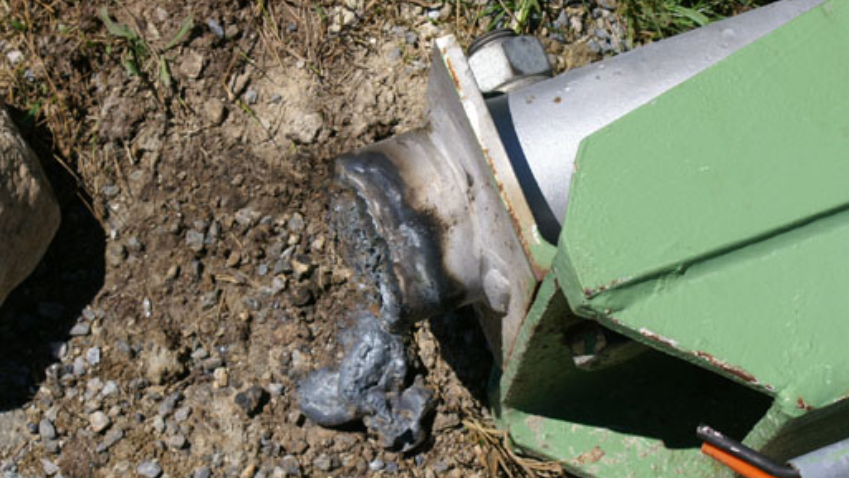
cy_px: 241
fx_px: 2410
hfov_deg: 19.9
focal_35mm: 107
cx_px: 526
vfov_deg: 11.3
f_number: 11
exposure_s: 1/250
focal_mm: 50
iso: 100
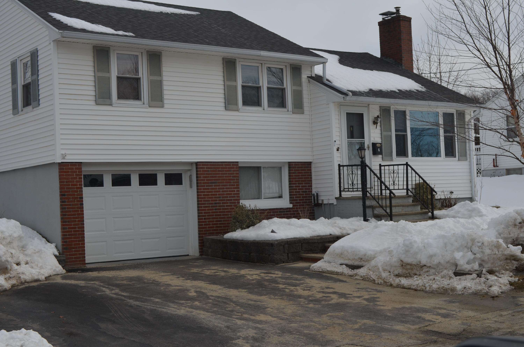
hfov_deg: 37.9
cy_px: 174
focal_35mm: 52
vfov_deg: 25.6
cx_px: 262
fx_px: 763
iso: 100
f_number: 9
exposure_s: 1/320
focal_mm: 35
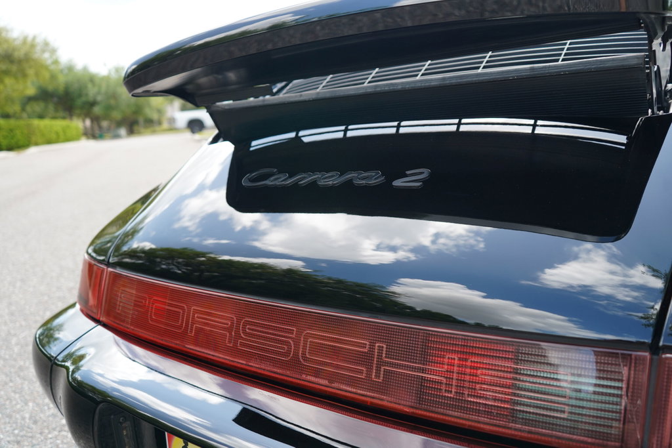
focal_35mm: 29
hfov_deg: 63.7
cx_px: 336
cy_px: 224
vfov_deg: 45.0
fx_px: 541
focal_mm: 29
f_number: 4
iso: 250
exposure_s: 1/60
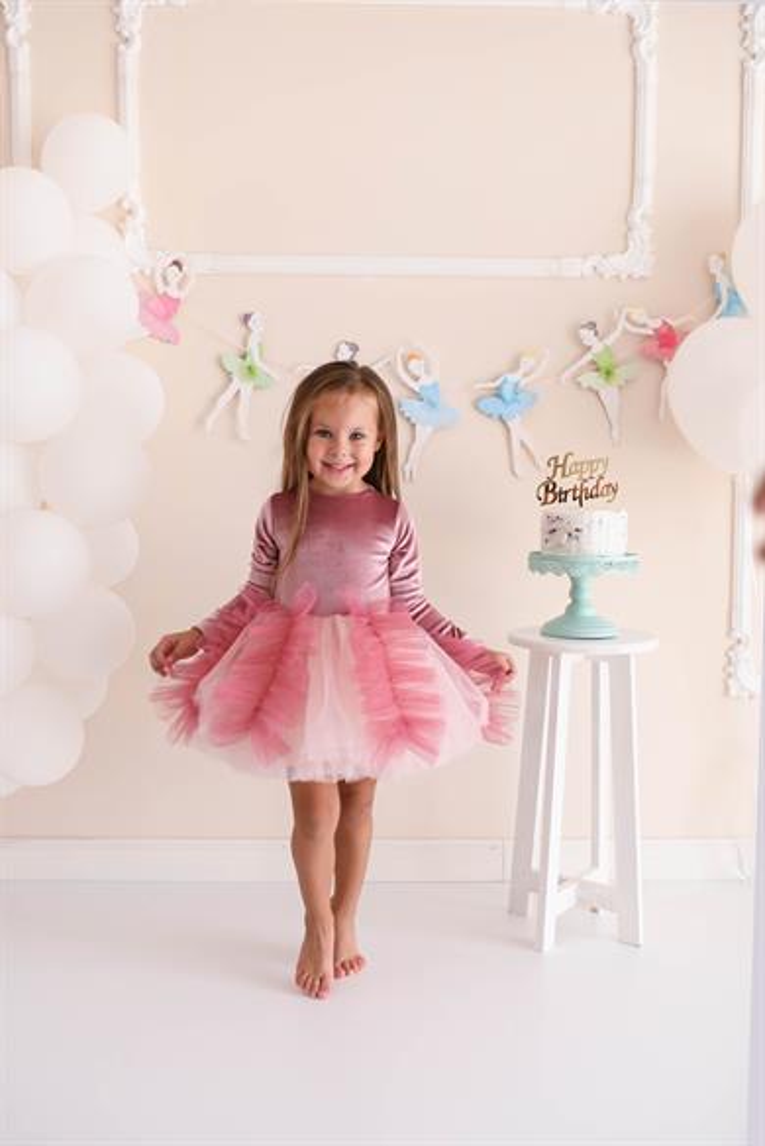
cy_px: 573
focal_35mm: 35
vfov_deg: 54.4
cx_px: 382
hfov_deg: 37.9
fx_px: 1114
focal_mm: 35
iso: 250
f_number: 2.5
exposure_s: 1/250
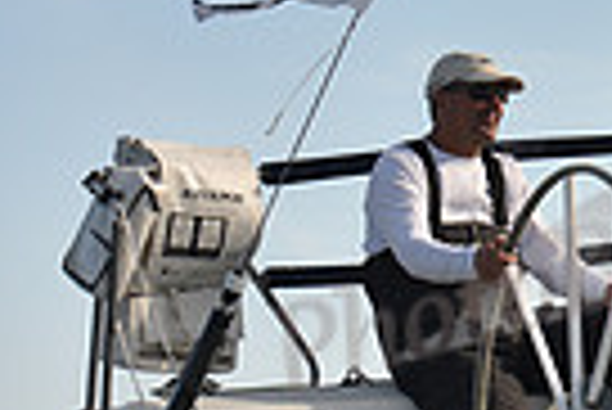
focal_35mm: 298
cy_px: 448
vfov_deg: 4.6
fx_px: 5071
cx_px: 1143
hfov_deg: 6.7
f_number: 4.5
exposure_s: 1/800
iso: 250
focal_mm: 70
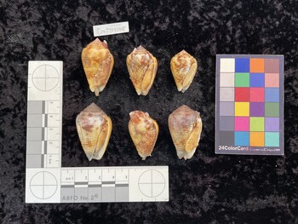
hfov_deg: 61.6
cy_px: 112
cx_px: 149
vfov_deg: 48.3
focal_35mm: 29
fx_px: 250
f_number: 1.8
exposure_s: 1/50
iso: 64
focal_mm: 3
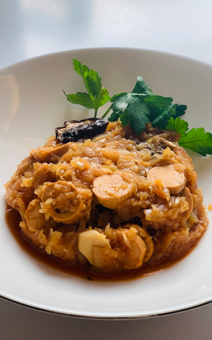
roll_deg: -0.3
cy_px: 168
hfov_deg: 23.1
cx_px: 103
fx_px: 518
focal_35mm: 56
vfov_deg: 36.3
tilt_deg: -41.6
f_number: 2.4
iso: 32
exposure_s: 1/100
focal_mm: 6
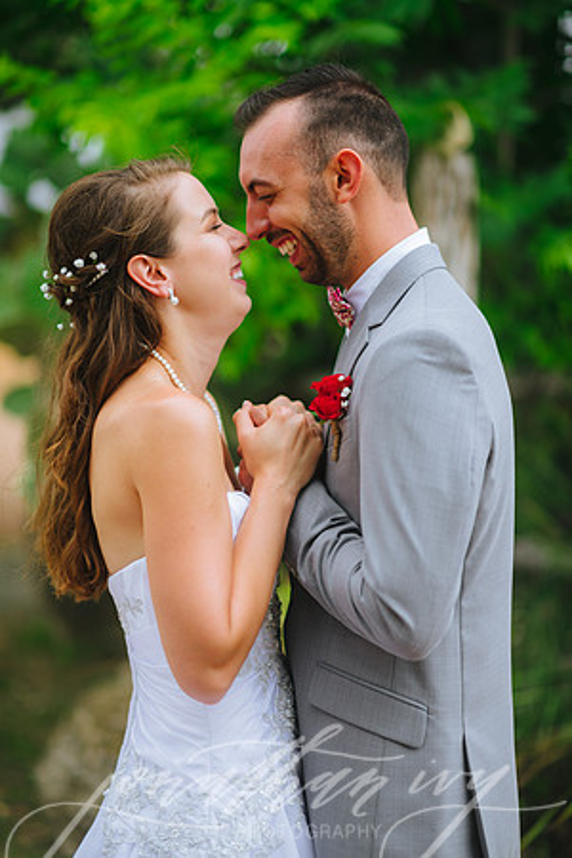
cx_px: 286
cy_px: 429
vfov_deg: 23.9
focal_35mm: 85
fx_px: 2026
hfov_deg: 16.1
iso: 80
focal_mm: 85
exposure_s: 1/800
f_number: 1.6
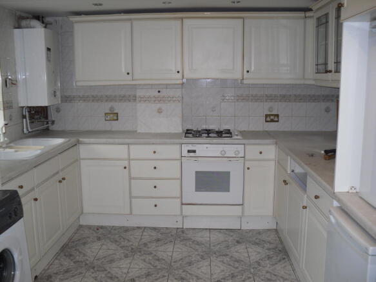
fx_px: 380
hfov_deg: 52.6
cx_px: 188
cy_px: 141
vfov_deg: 40.7
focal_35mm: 35
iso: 100
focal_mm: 6.3
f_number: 3
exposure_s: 1/45
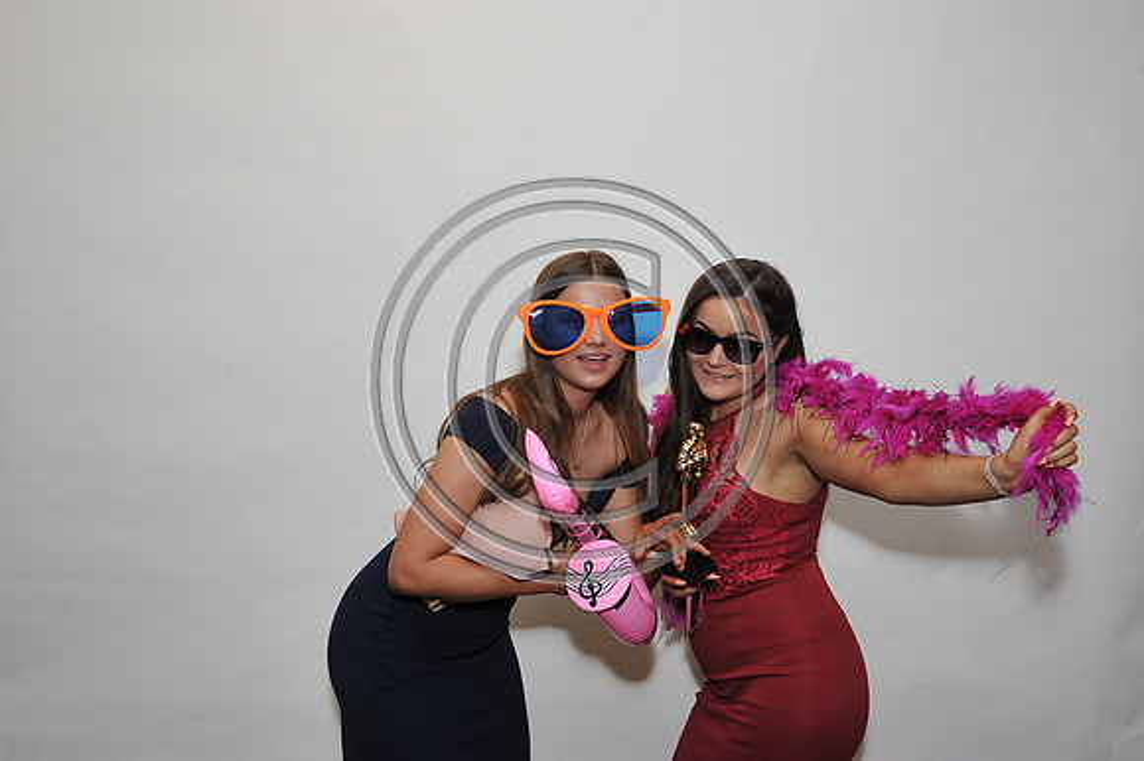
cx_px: 572
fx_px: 1334
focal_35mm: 42
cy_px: 380
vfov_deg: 31.9
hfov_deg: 46.4
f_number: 8
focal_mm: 42
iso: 1000
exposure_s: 1/60
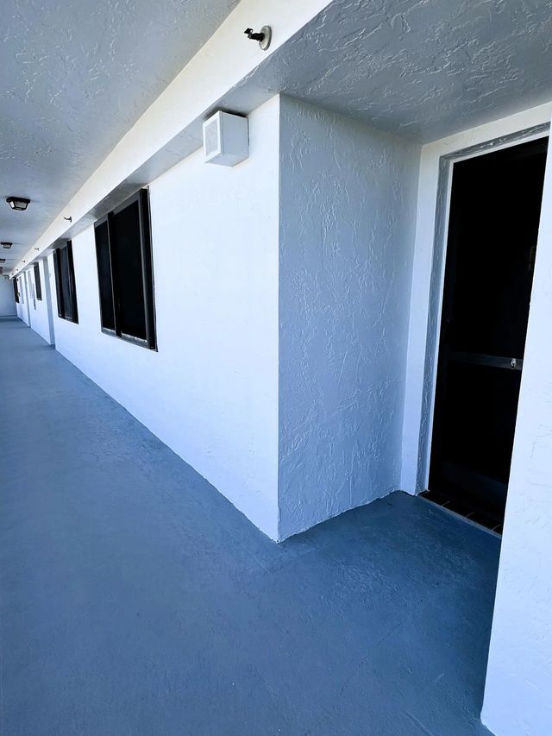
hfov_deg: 71.6
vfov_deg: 87.7
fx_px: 383
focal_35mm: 18
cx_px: 276
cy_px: 368
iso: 32
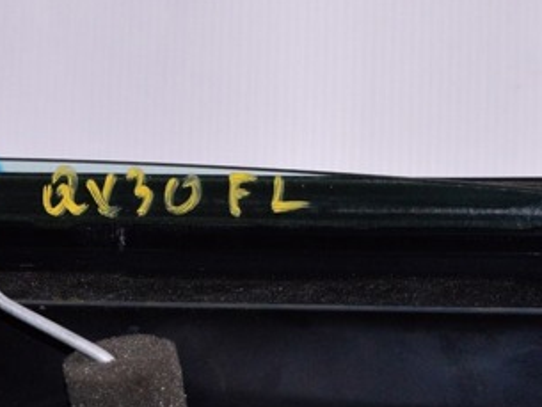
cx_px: 233
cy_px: 225
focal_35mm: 136
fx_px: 2130
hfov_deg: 14.5
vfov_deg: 10.9
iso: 1600
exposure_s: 1/200
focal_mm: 45
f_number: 8
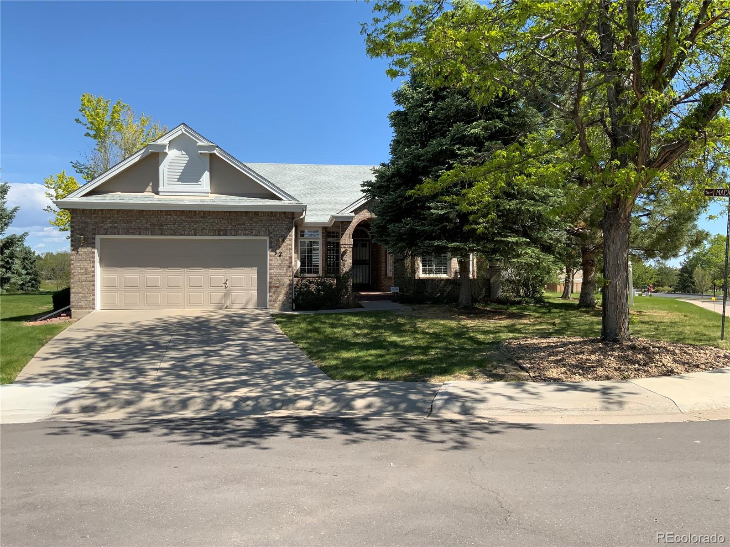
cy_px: 274
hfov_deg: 61.7
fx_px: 612
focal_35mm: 29
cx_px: 365
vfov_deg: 48.2
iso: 16
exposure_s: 1/1279
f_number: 1.8
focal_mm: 3
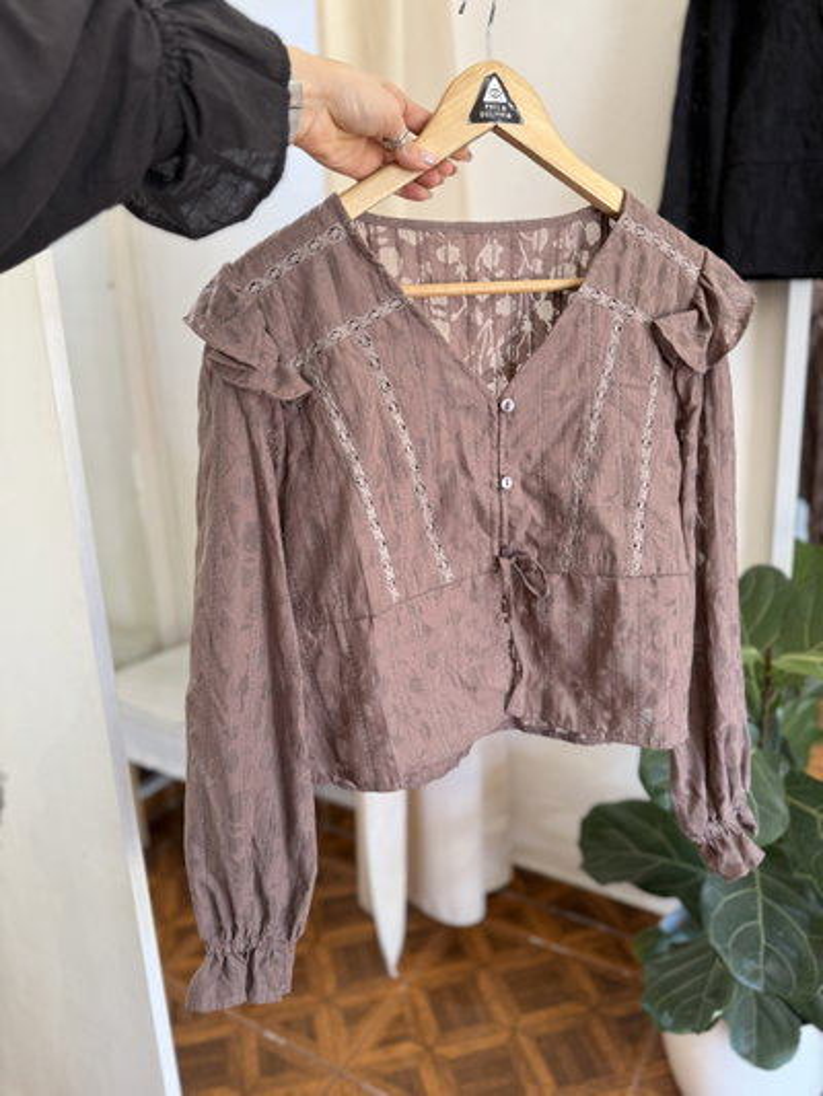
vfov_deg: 71.6
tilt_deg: -15.9
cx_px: 412
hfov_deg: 56.8
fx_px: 760
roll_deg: +3.2
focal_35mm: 24
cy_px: 548
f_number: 1.78
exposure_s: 1/121
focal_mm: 6.76
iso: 160
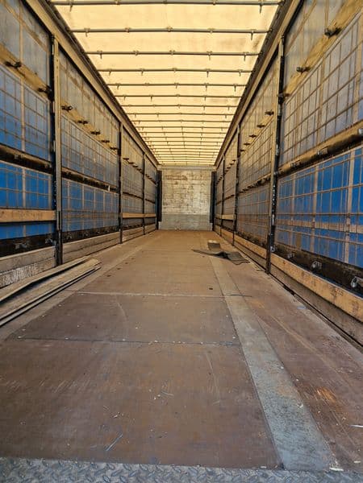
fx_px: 322
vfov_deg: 73.9
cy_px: 242
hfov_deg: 58.9
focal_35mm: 23
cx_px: 182
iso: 50
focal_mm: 5.4
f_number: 1.8
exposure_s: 1/180
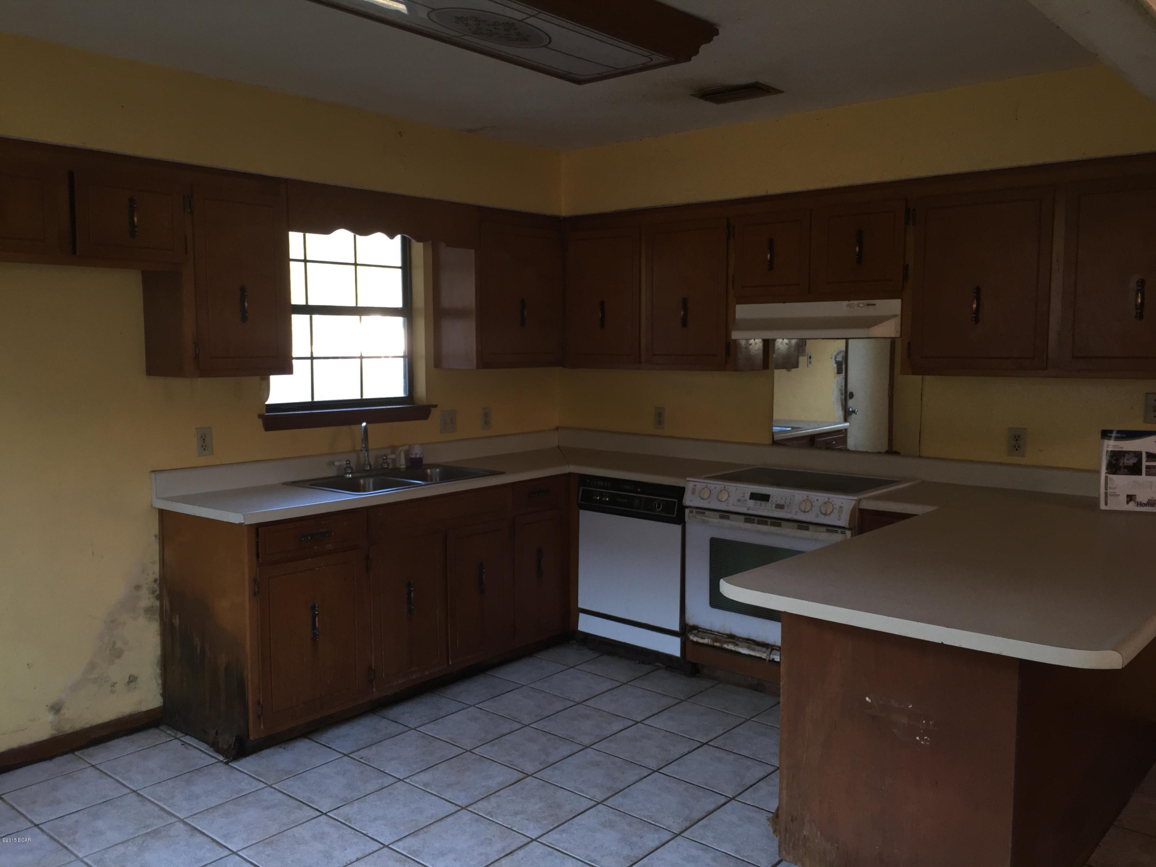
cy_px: 434
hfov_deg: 61.7
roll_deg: +0.1
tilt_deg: -5.1
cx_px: 578
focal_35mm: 29
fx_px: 968
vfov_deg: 48.2
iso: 50
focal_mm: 4.15
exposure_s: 1/30
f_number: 2.2
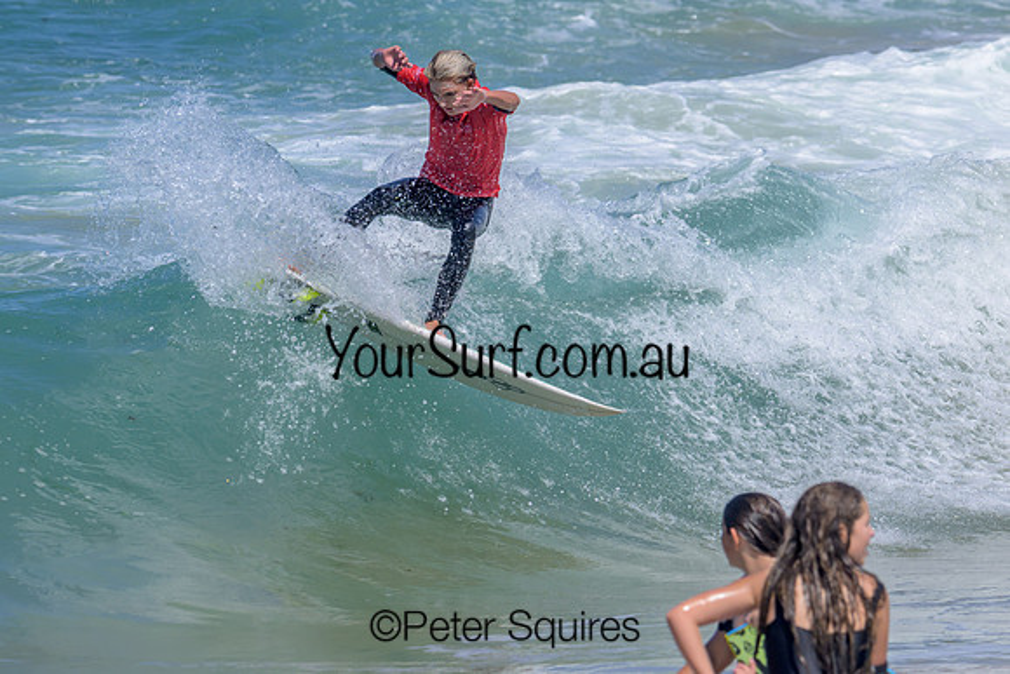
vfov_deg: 2.9
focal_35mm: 481
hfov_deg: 4.3
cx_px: 607
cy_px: 323
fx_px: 13484
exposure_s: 1/2000
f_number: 11
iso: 640
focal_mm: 400
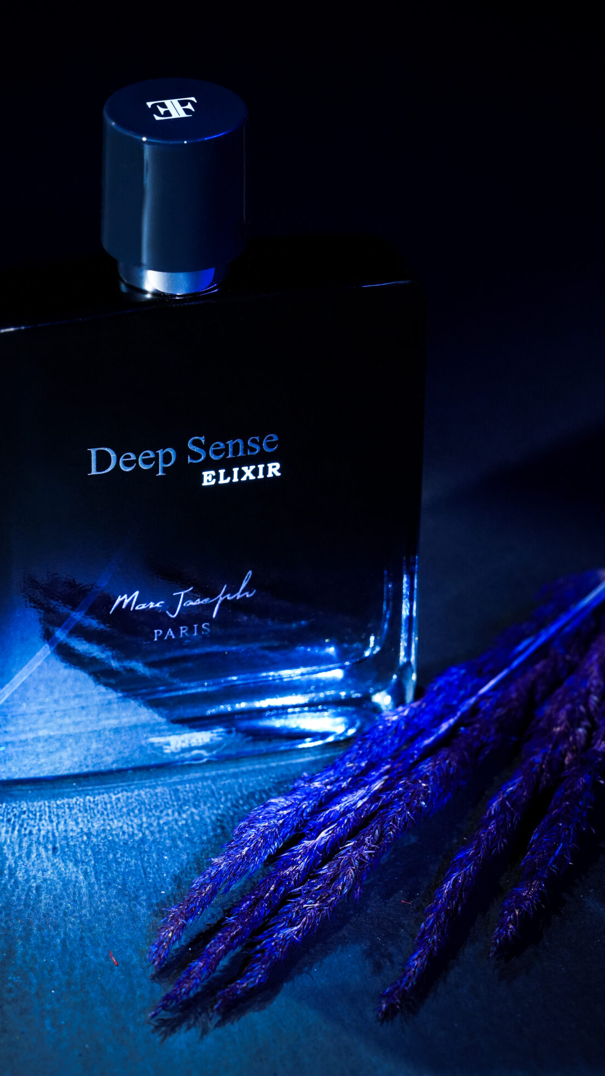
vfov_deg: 12.2
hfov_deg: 6.9
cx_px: 213
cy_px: 436
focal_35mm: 176
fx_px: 5019
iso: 3200
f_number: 9
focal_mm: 128
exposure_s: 1/100
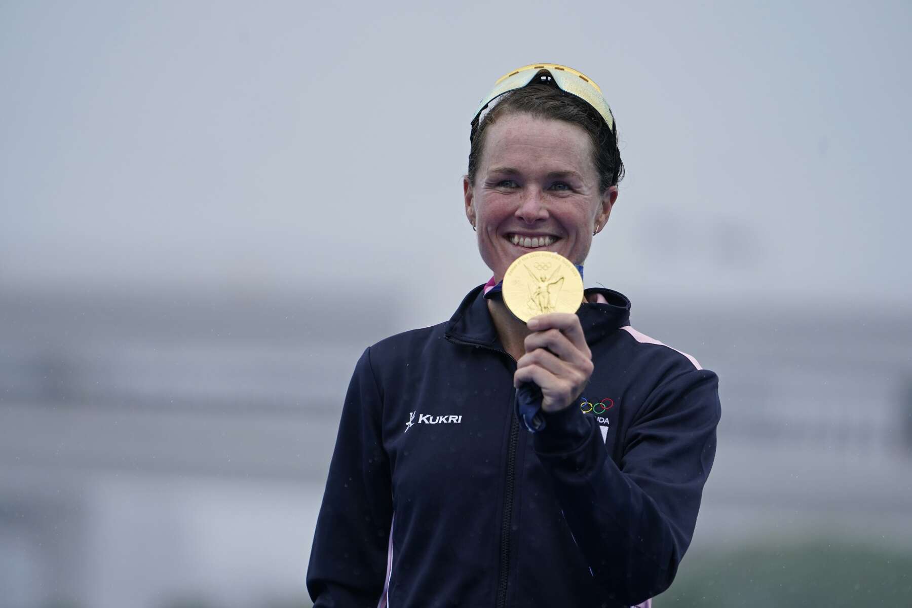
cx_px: 456
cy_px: 304
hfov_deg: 5.2
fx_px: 10133
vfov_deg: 3.4
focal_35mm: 400
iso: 640
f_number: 5.6
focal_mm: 400
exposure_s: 1/2500
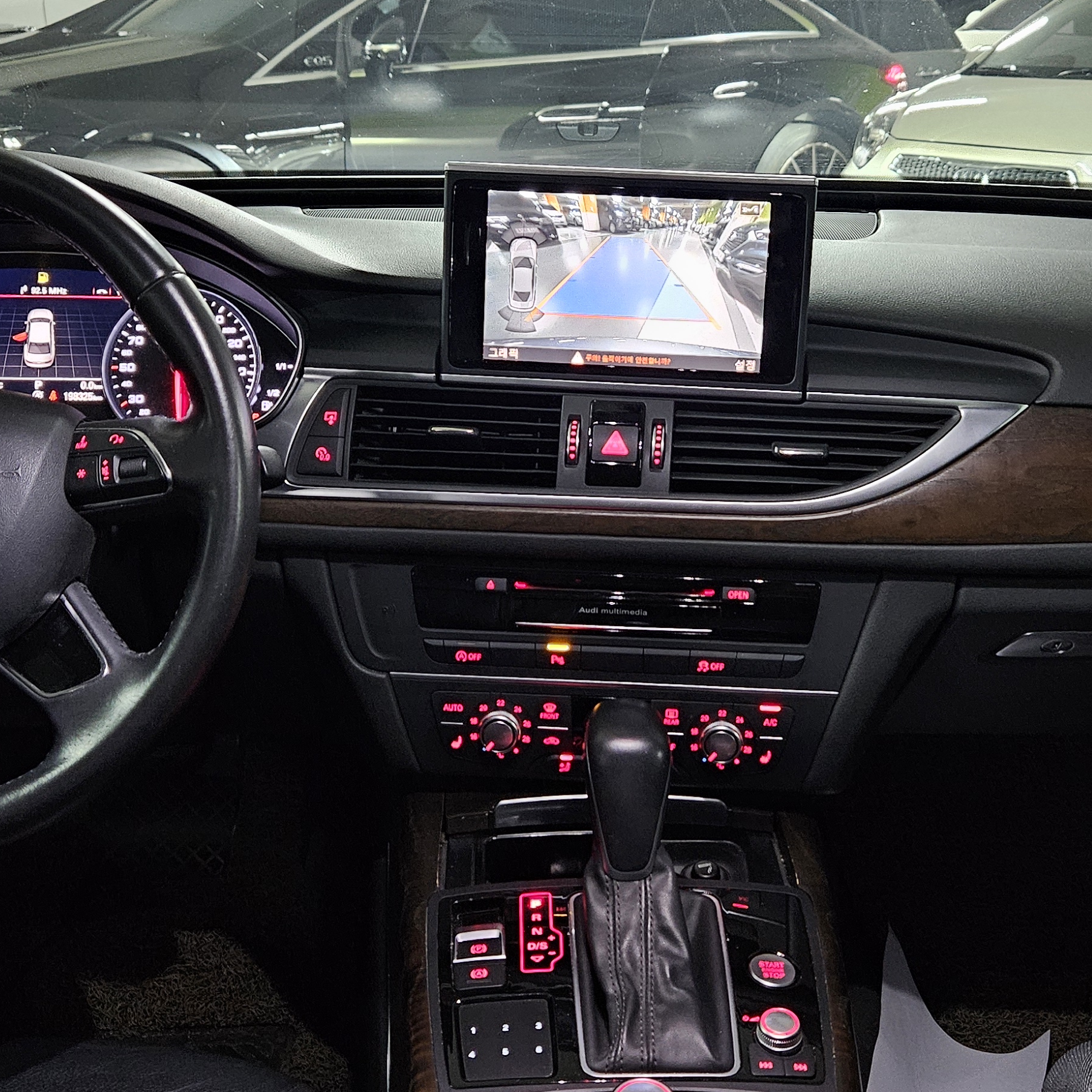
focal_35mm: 45
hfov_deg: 37.5
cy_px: 480
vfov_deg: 37.5
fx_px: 1606
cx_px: 582
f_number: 1.8
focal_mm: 5.4
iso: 800
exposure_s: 1/24.5
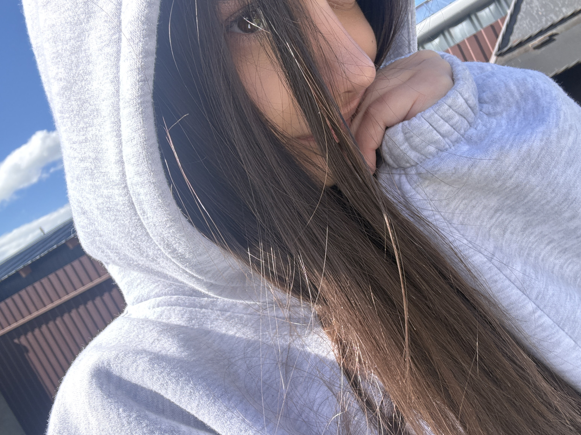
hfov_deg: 60.0
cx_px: 290
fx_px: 504
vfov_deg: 46.8
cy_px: 218
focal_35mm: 30
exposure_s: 1/244
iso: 40
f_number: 1.9
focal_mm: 2.69
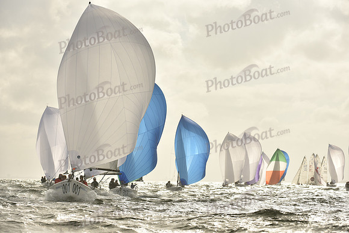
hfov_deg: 10.3
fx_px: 1939
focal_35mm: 200
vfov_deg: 6.9
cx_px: 174
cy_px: 116
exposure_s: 1/1600
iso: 320
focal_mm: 200
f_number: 8
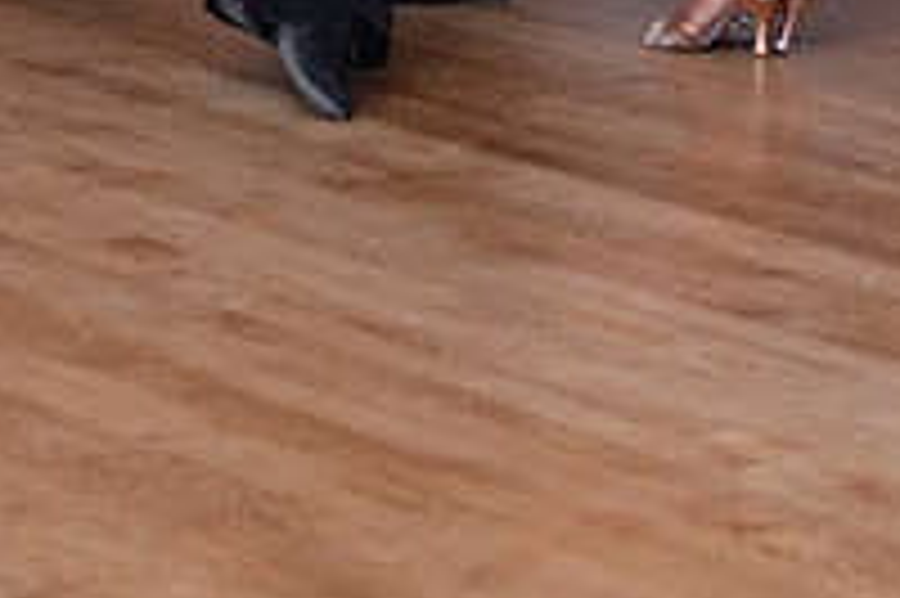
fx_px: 4646
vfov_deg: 7.1
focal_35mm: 186
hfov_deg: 11.1
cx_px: 574
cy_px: -544
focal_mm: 43
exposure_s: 1/200
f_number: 4
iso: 5000
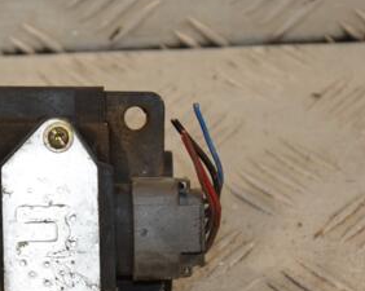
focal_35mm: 270
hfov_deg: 7.2
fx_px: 2914
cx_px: 71
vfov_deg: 5.7
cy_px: 184
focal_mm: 90
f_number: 5.6
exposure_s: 1/160
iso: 800
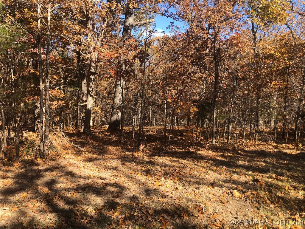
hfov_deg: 63.4
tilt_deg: -3.0
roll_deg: +0.3
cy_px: 114
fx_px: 247
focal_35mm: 28
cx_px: 152
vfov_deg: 49.7
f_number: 1.8
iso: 20
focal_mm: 3.99
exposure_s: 1/545
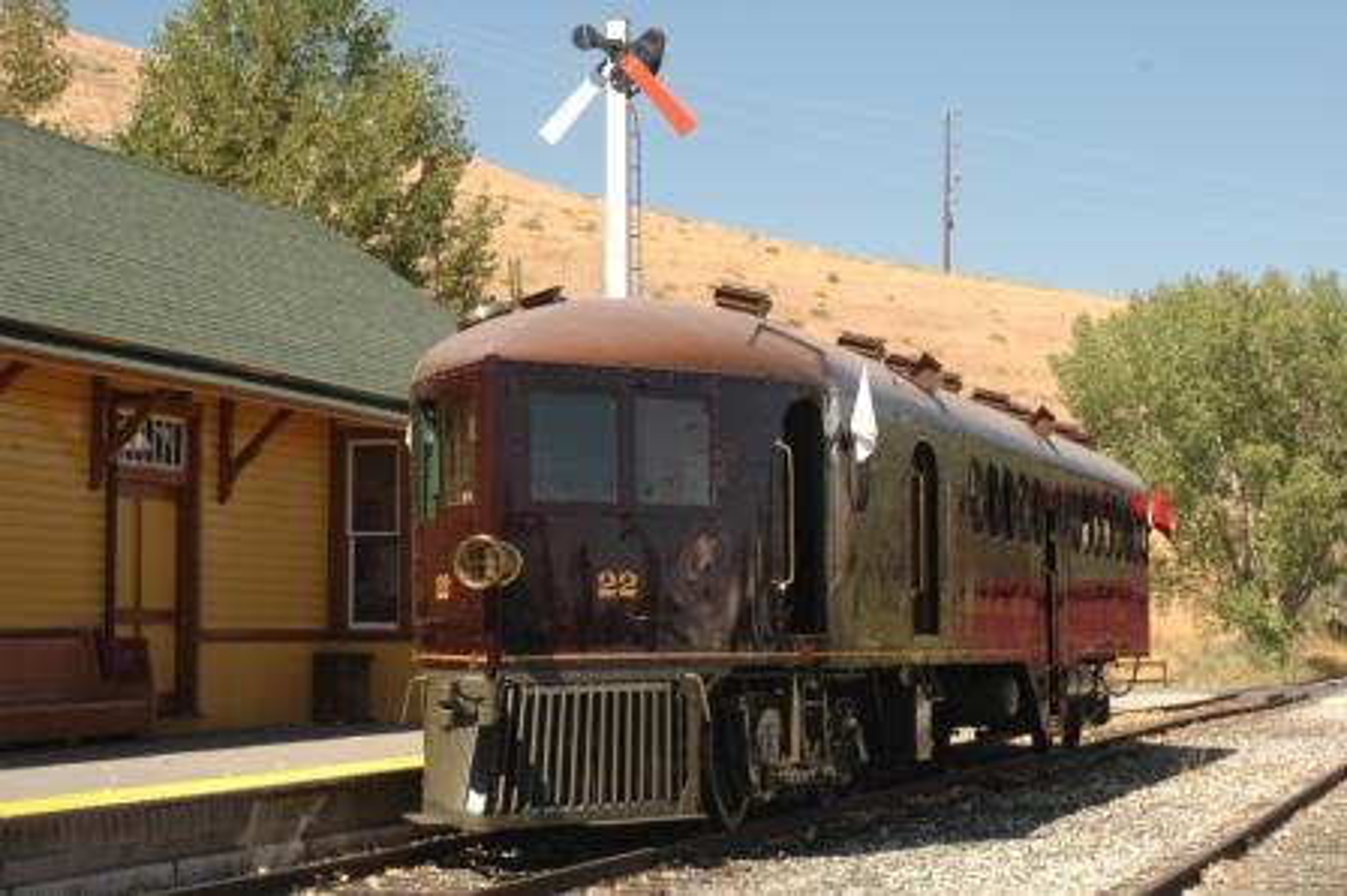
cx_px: 674
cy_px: 448
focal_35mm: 87
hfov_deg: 23.4
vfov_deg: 15.7
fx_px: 3253
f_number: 9
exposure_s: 1/320
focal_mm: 58
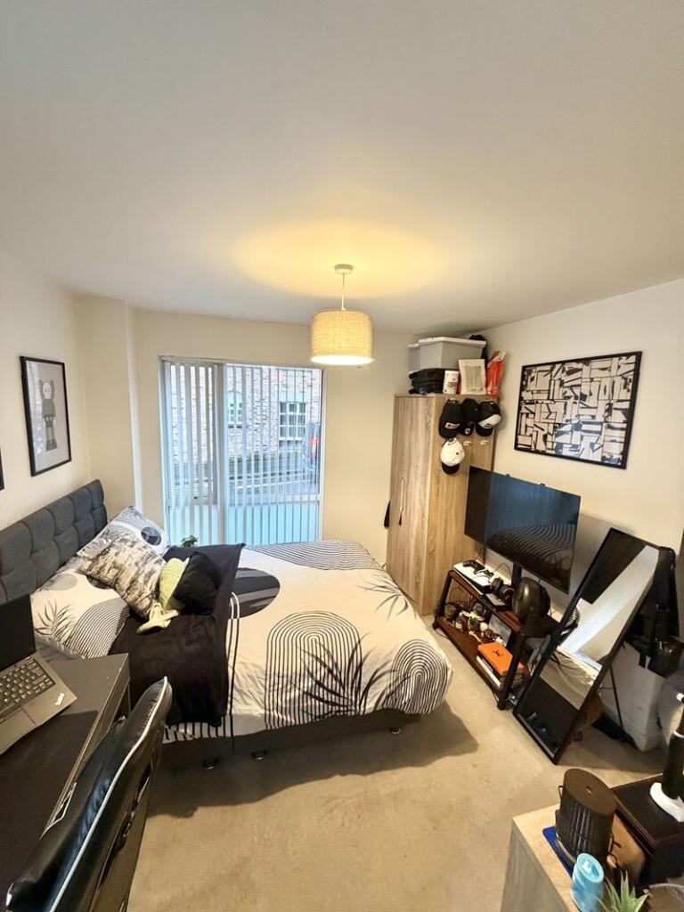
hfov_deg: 85.7
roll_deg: -3.0
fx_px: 369
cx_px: 342
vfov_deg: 102.1
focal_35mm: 14
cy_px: 456
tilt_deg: -8.7
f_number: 2.2
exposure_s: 1/50
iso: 320
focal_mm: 2.22
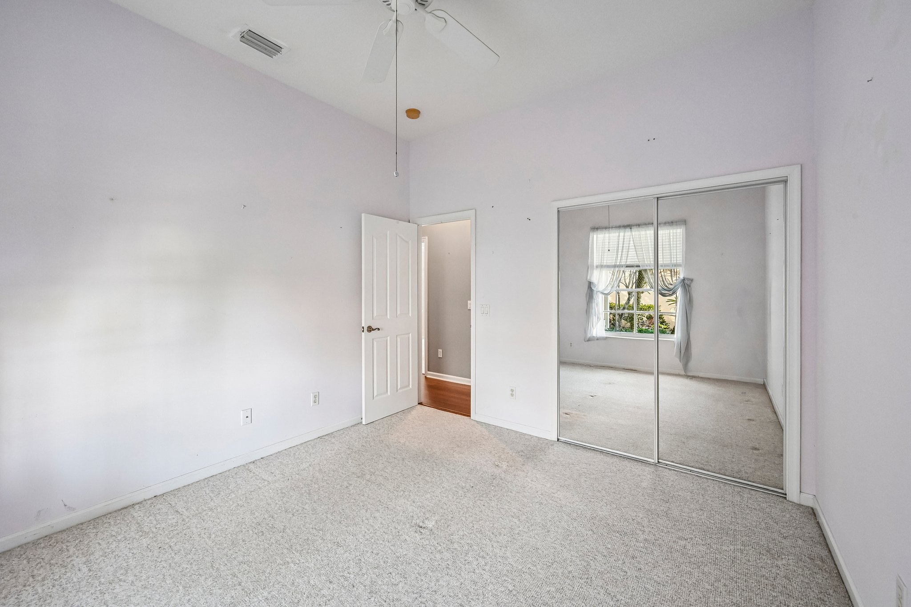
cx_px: 456
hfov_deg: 104.3
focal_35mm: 14
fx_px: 354
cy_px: 304
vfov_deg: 81.2
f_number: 8
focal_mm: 14
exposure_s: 1/60
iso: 2500
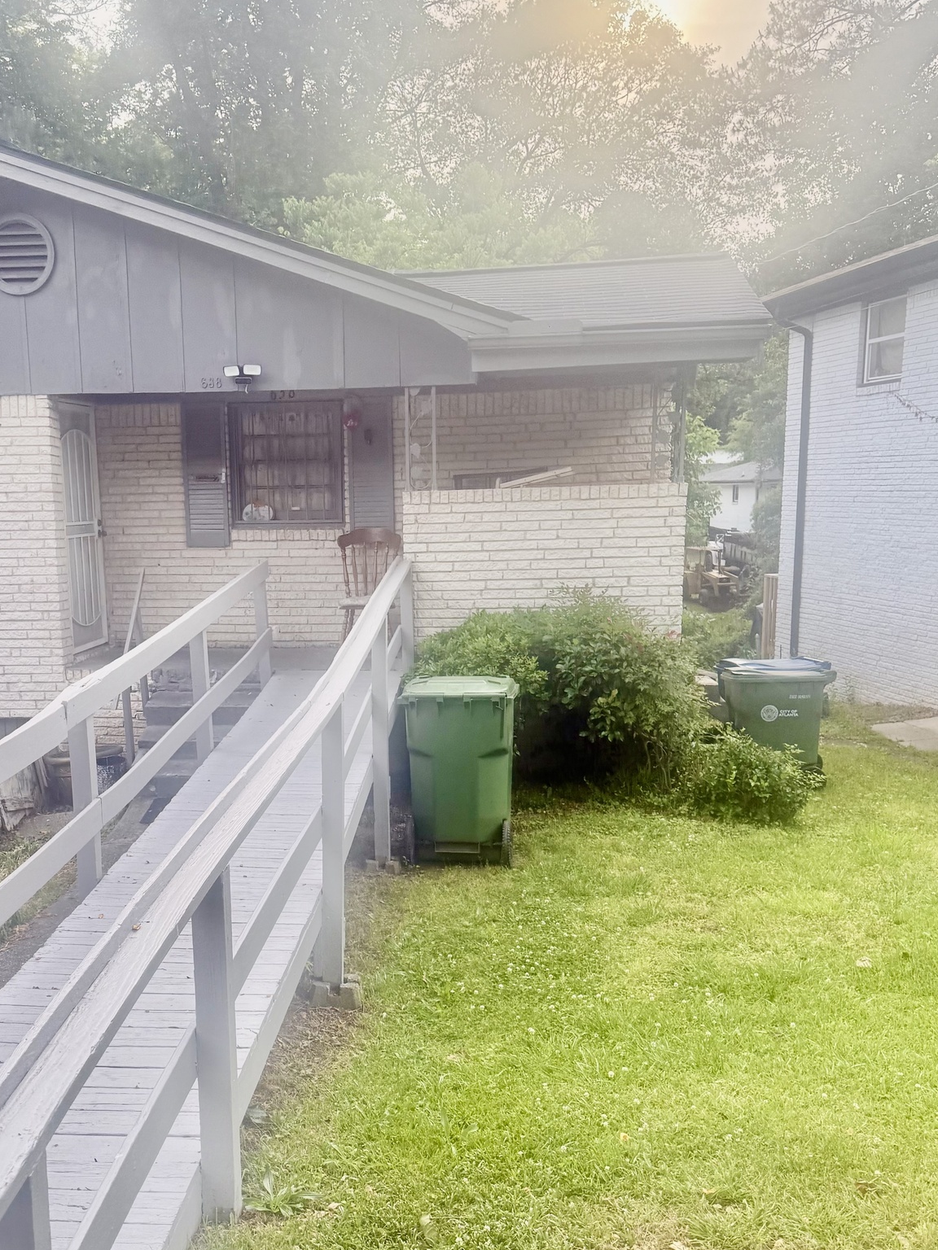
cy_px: 754
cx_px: 332
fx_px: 1301
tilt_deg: -9.5
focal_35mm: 36
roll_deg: +0.5
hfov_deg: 39.3
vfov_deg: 51.0
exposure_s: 1/602
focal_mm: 6.76
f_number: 1.78
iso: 100
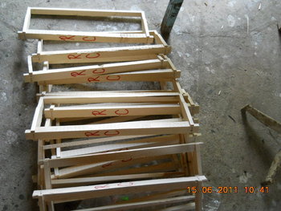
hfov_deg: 45.7
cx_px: 140
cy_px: 106
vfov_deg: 35.2
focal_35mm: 41
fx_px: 333
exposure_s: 1/80
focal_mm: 6.72
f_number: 3.1
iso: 400
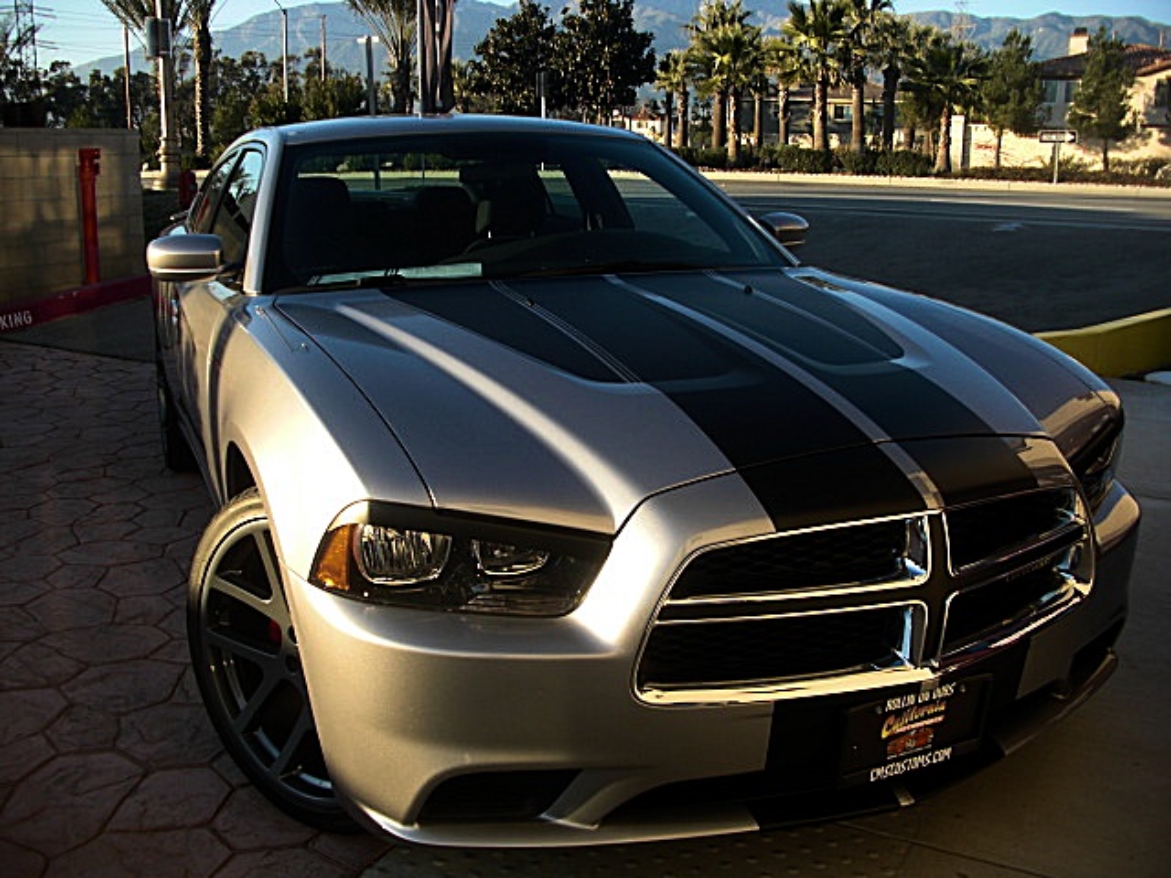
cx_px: 586
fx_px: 1218
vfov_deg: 39.7
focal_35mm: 36
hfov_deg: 51.4
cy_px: 439
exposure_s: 1/250
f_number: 2.8
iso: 50
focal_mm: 6.3
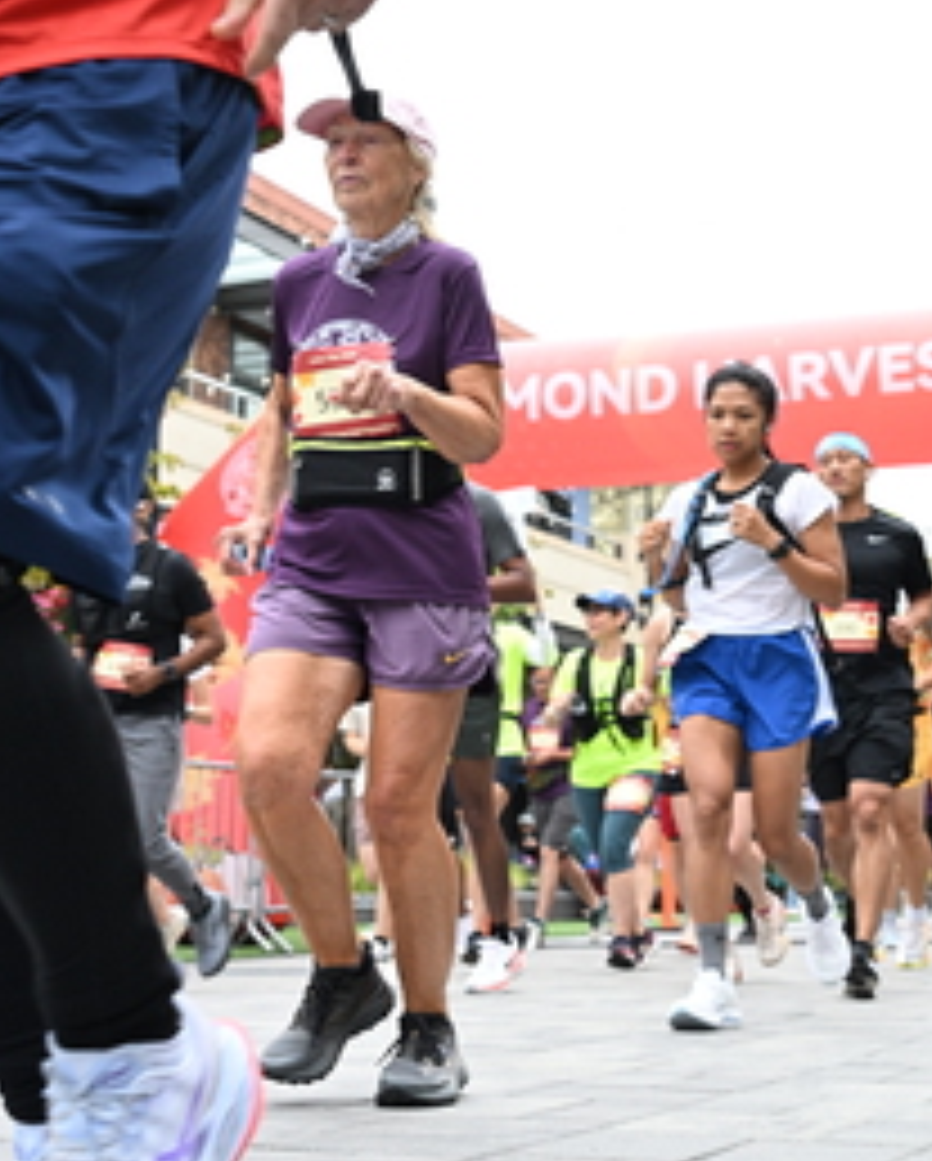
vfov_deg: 30.4
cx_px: 588
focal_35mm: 62
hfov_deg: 24.6
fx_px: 2134
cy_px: 468
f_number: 4
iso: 2000
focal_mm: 31
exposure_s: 1/640
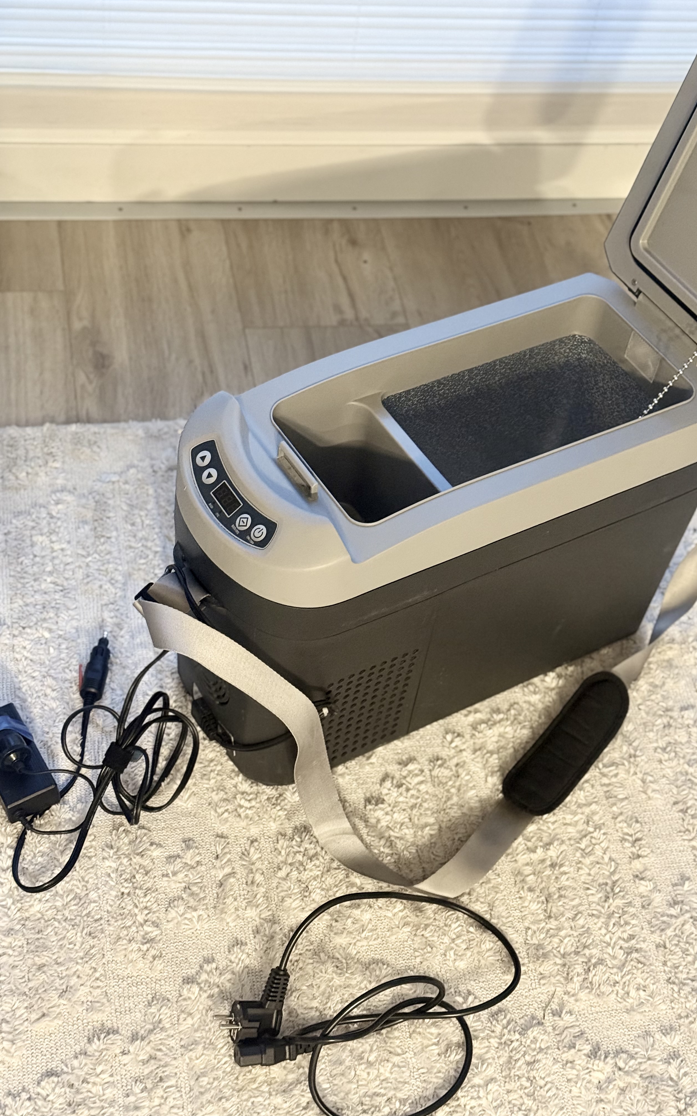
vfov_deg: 39.6
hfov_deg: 25.3
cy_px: 558
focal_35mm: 51
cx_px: 379
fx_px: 1550
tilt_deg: -47.2
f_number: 1.78
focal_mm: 6.76
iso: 500
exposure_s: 1/25
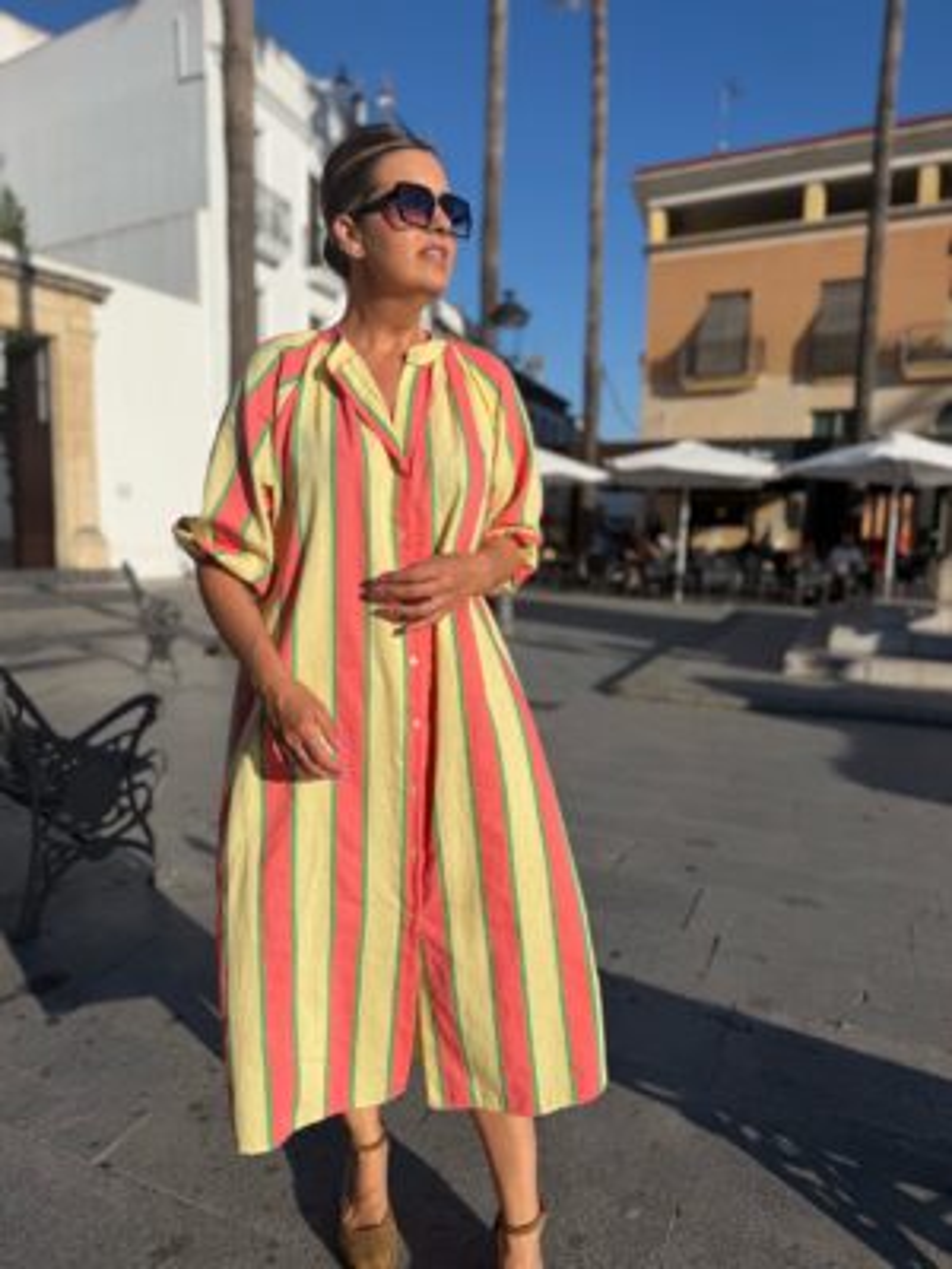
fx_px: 880
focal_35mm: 24
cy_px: 634
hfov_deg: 56.8
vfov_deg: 71.6
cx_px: 476
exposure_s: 1/6711
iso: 80
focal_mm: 6.76
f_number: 1.78
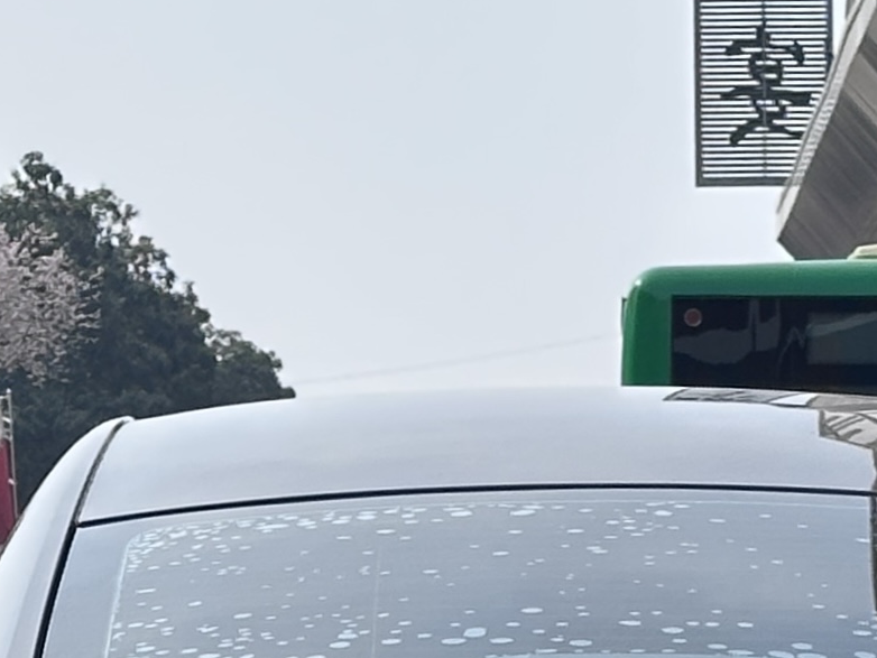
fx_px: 4410
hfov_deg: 11.3
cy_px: 1122
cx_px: 661
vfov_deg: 8.3
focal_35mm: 174
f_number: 1.78
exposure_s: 1/1667
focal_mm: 6.86
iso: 64
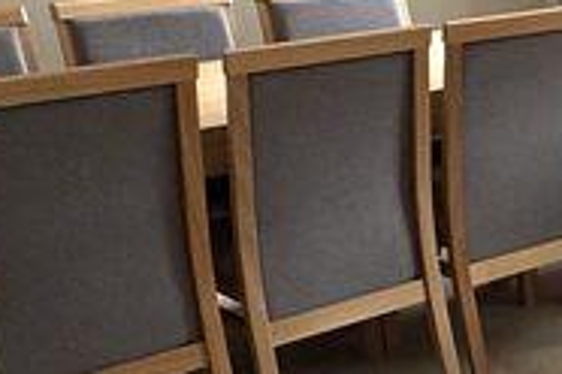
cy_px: 84
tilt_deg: -12.1
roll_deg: +0.4
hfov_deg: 17.8
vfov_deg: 17.0
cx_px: 1118
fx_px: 1249
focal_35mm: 80
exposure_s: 1/186
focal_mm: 2.22
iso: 40
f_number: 2.2
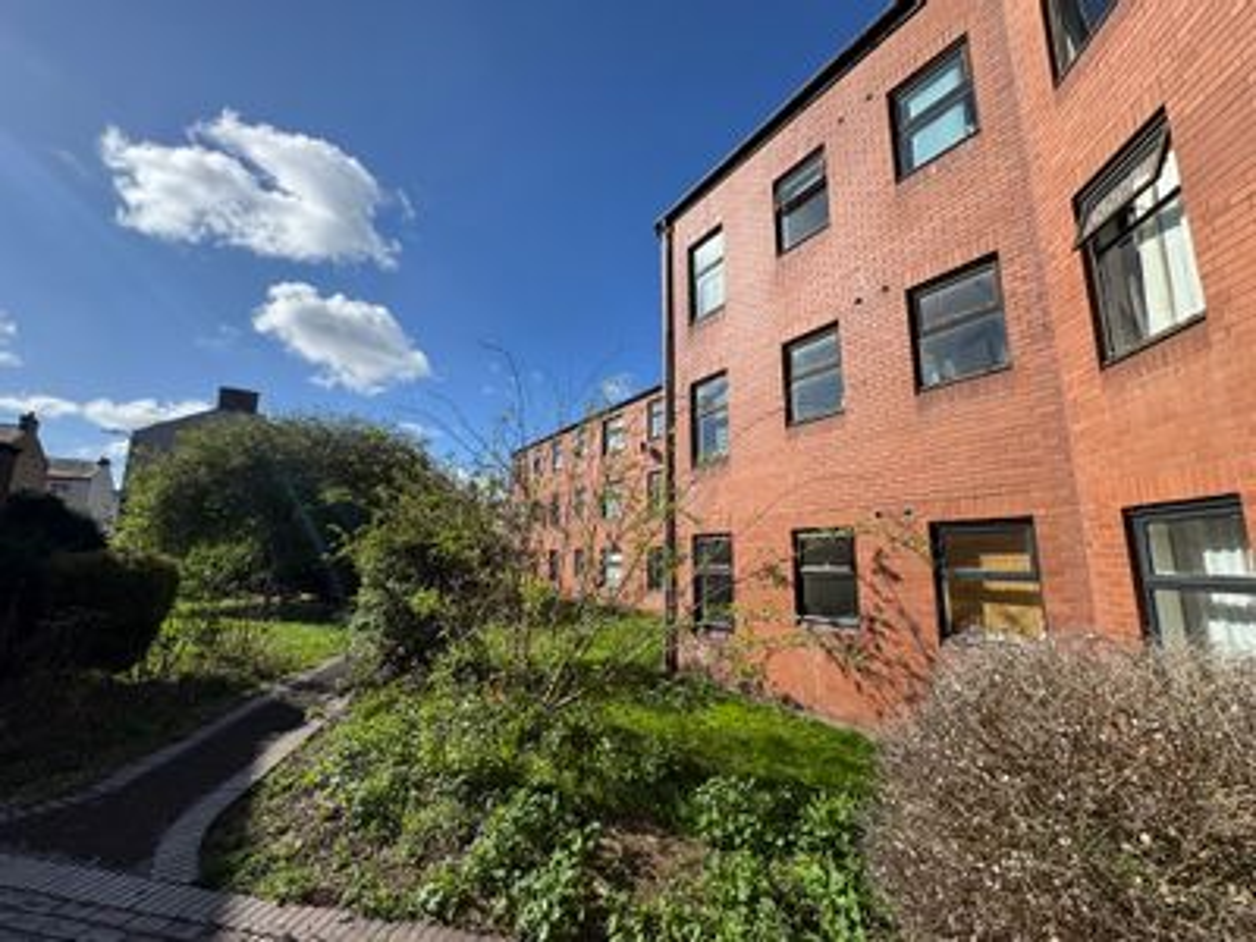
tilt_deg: +9.5
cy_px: 471
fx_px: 508
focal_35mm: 14
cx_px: 628
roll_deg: -0.1
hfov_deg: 102.1
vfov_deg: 85.7
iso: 40
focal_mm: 2.22
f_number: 2.2
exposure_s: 1/1880
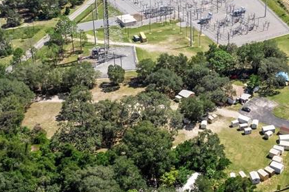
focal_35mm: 54
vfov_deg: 24.8
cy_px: 59
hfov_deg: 36.2
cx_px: 209
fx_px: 433
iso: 100
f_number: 2.8
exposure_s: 1/2000
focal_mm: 8.38
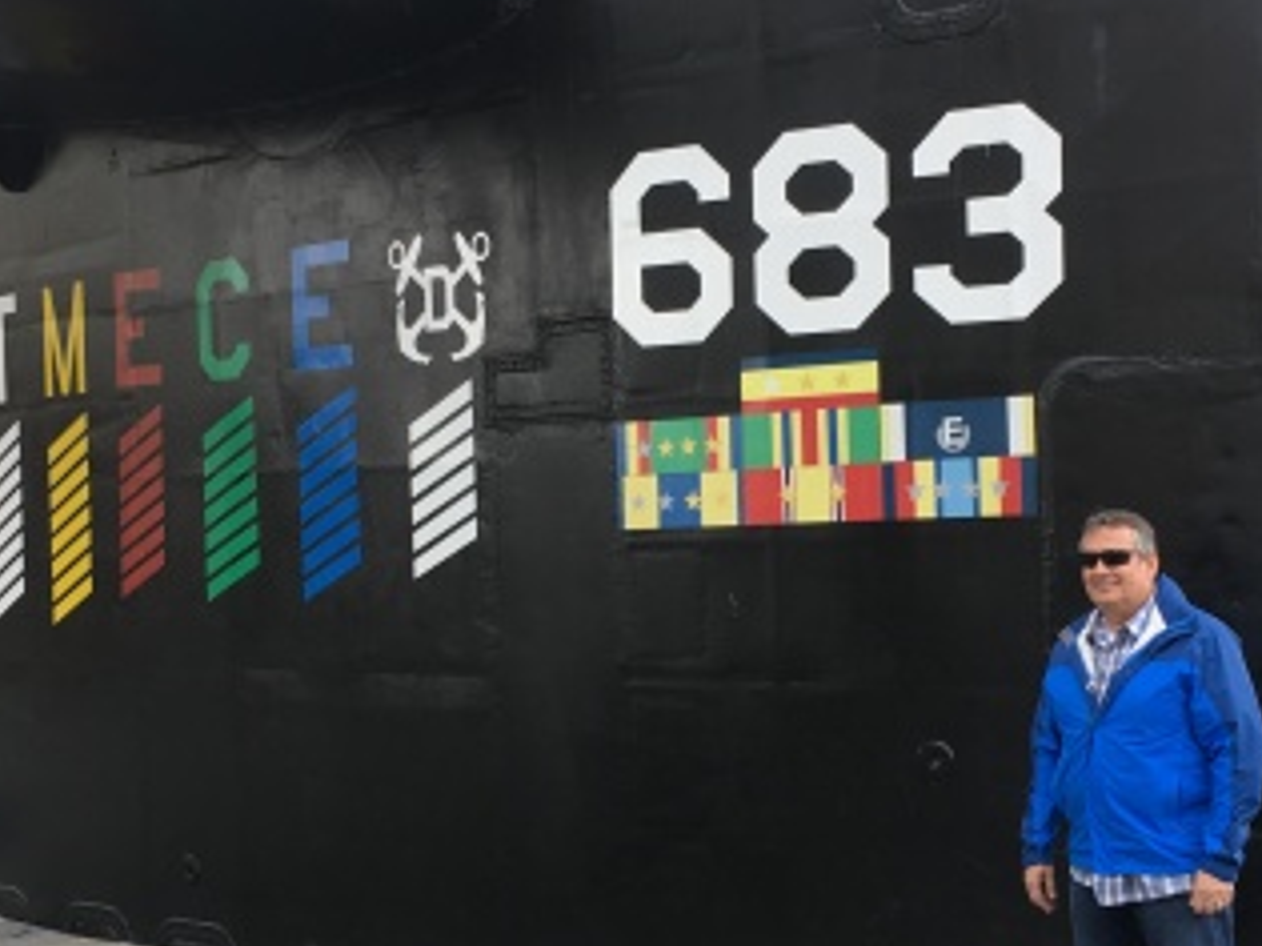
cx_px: 605
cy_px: 561
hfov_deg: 32.7
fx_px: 2150
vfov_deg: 24.8
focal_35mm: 59
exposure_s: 1/143
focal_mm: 4.15
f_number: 2.2
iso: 25
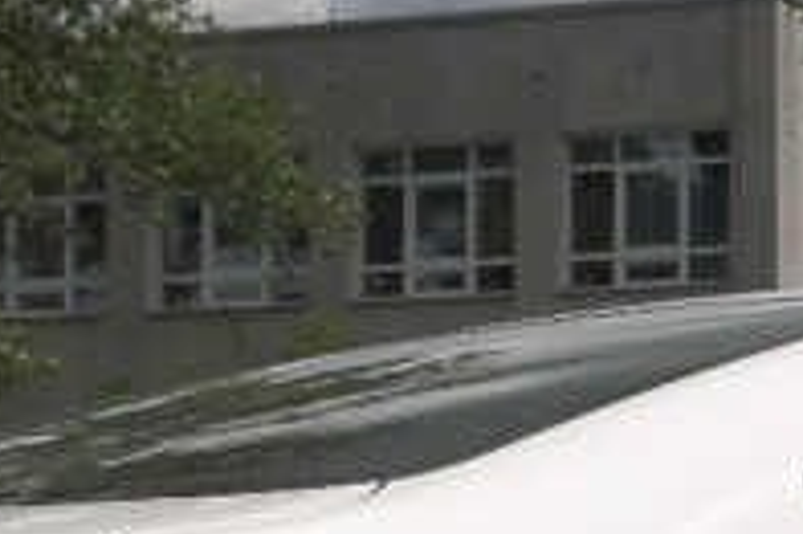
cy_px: 1033
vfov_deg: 7.1
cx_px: 978
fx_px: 4168
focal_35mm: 187
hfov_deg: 10.8
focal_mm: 24
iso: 100
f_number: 8
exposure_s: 1/400
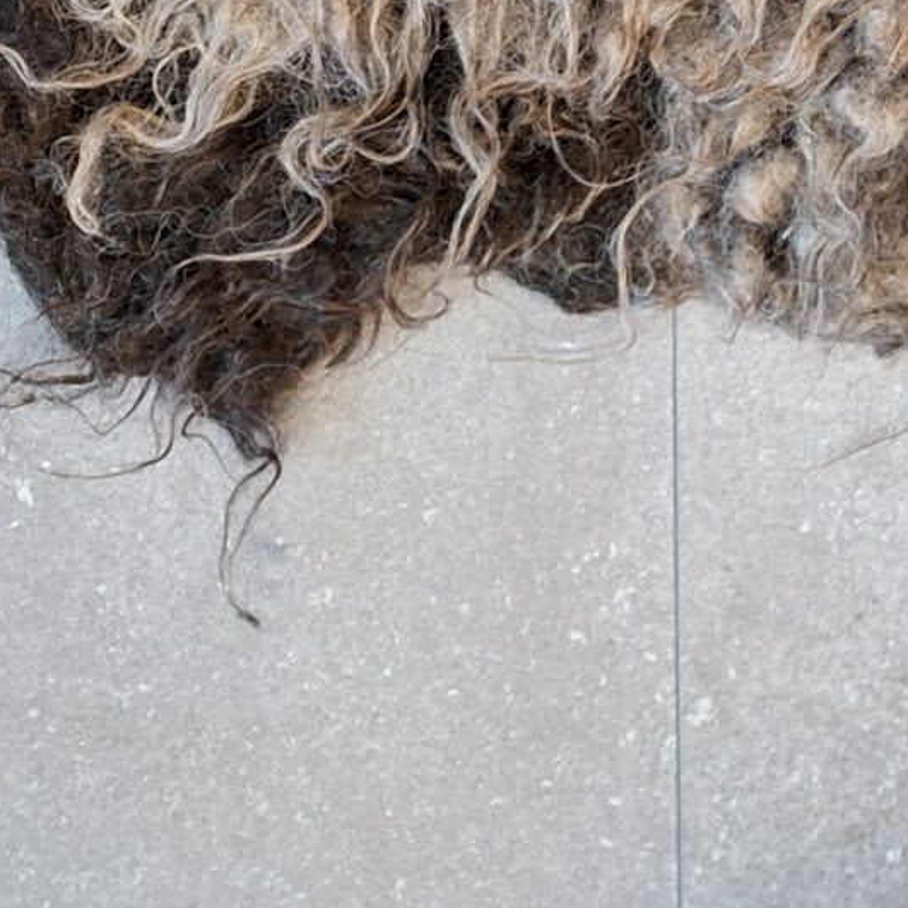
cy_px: -675
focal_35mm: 98
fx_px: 2908
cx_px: 1515
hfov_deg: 15.7
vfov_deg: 15.5
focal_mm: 5.54
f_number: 1.8
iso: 250
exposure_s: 1/33
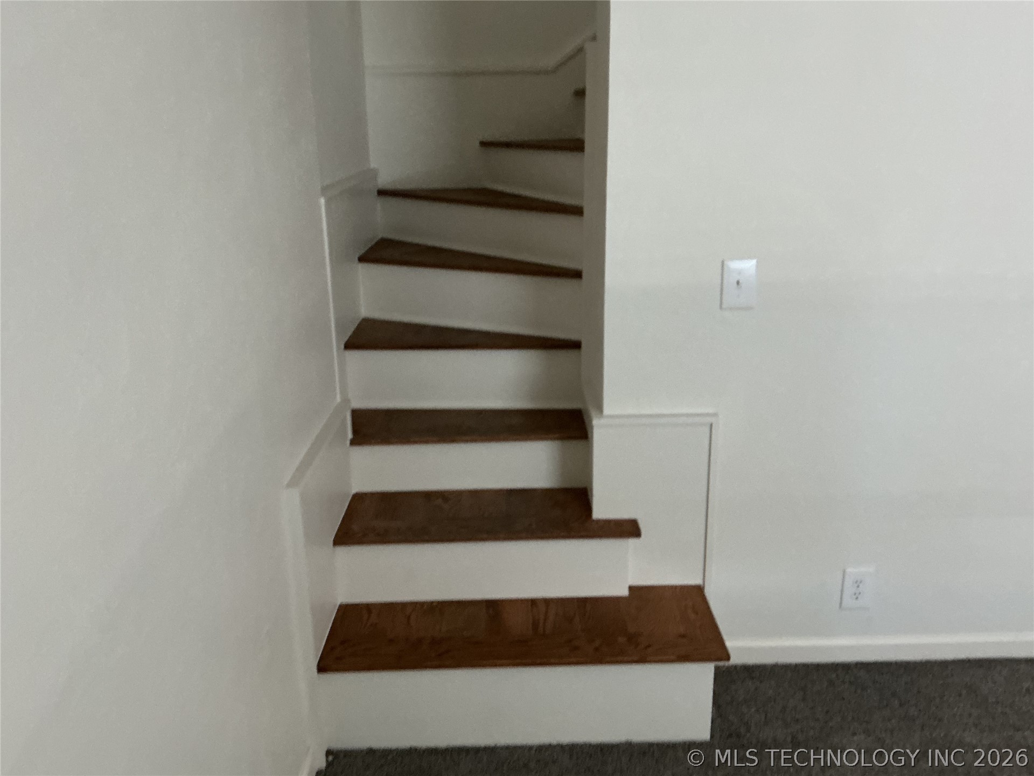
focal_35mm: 29
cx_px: 517
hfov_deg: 61.7
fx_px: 866
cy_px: 388
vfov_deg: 48.2
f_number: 1.8
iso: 320
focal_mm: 3
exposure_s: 1/30
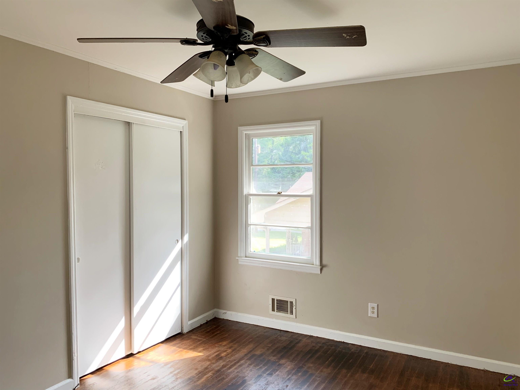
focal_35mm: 26
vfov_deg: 53.1
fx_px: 391
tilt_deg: -2.5
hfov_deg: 67.3
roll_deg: -0.3
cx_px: 260
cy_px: 195
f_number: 1.8
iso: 64
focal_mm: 4.25
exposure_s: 1/121
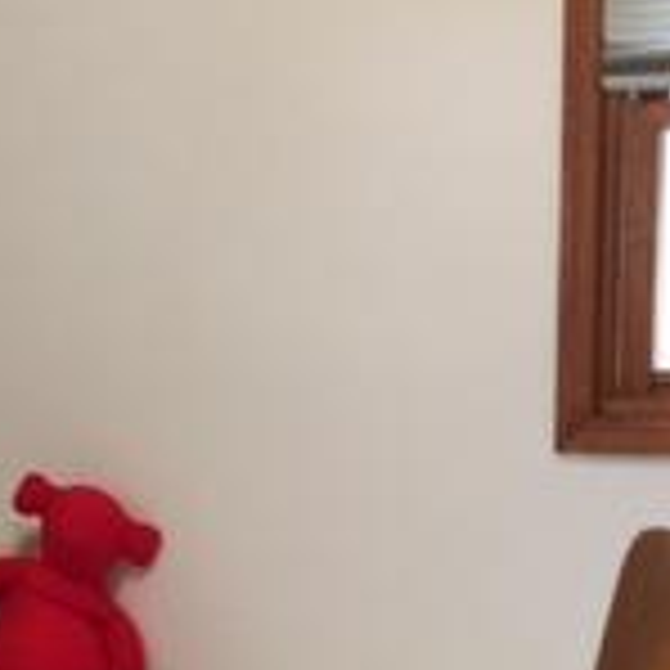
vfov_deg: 15.7
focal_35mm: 110
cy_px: 567
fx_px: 2409
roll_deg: -2.4
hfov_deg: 15.8
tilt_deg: -1.7
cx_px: 504
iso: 64
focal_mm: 4.15
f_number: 2.2
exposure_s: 1/15
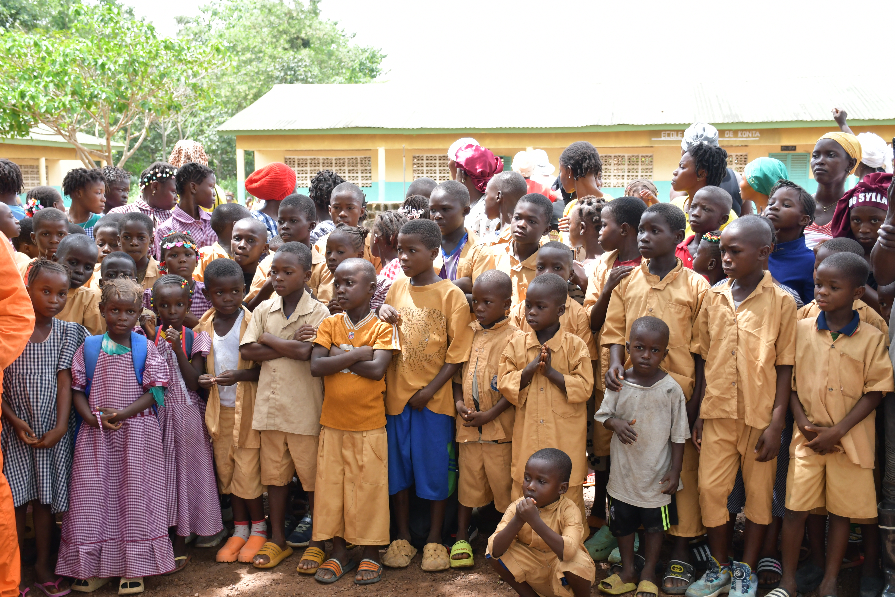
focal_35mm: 46
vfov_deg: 29.2
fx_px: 1143
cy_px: 302
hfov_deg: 42.7
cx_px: 448
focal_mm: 30
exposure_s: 1/400
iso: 400
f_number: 4
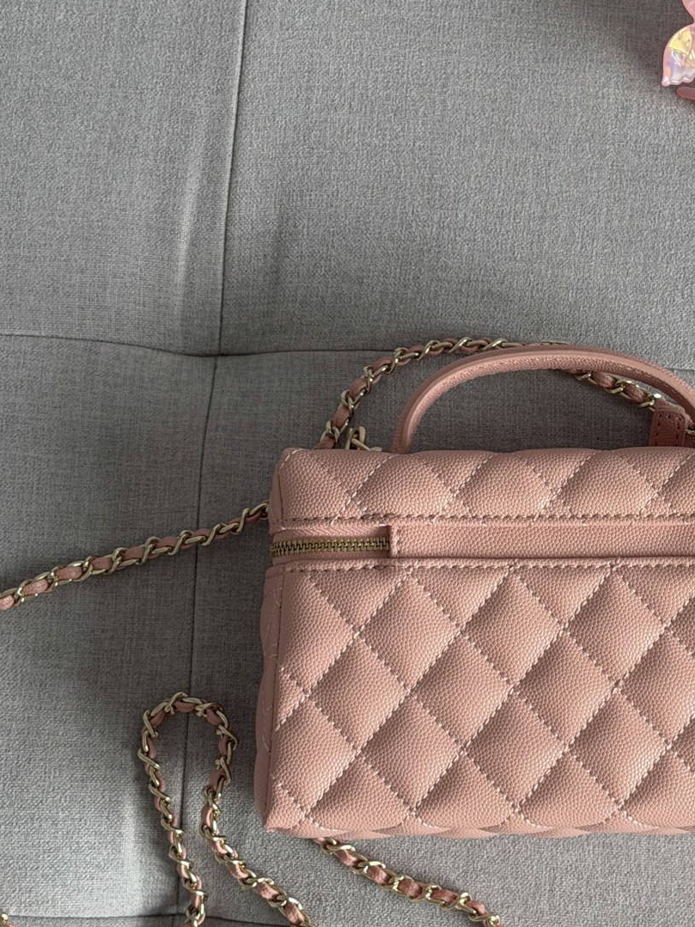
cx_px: 588
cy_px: 467
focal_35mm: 89
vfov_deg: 22.0
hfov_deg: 16.4
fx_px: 2383
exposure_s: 1/92
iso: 100
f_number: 1.78
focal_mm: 6.76
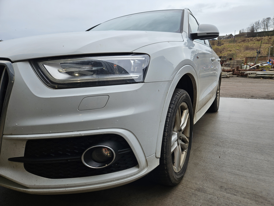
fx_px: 182
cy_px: 103
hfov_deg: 73.9
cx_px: 137
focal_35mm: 23
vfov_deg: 58.9
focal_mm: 5.4
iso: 25
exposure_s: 1/362
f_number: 1.8
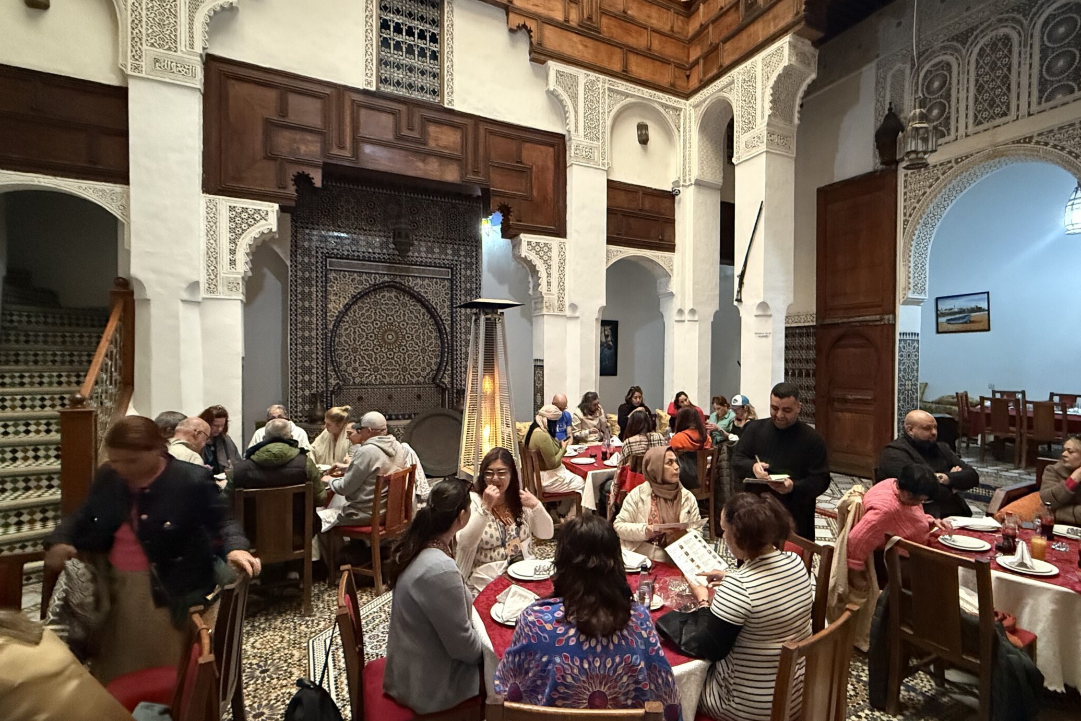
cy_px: 369
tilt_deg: -1.4
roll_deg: -0.2
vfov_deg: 67.4
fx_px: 540
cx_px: 590
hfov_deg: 89.8
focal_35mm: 18
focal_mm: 2.22
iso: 1250
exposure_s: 1/60
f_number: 2.2
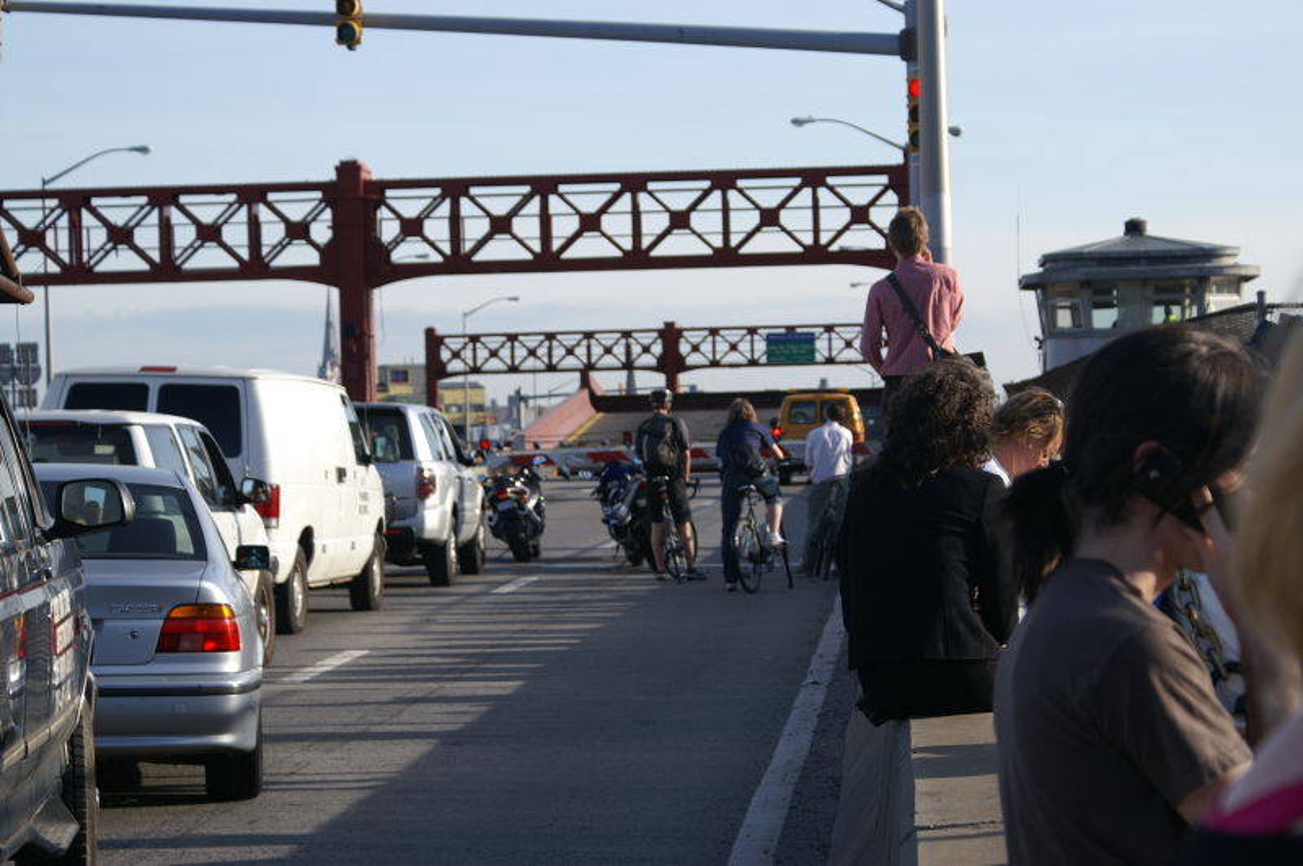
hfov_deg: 19.5
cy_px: 433
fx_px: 3796
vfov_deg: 13.0
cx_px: 652
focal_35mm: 105
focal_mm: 70
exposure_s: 1/350
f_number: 6.7
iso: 100
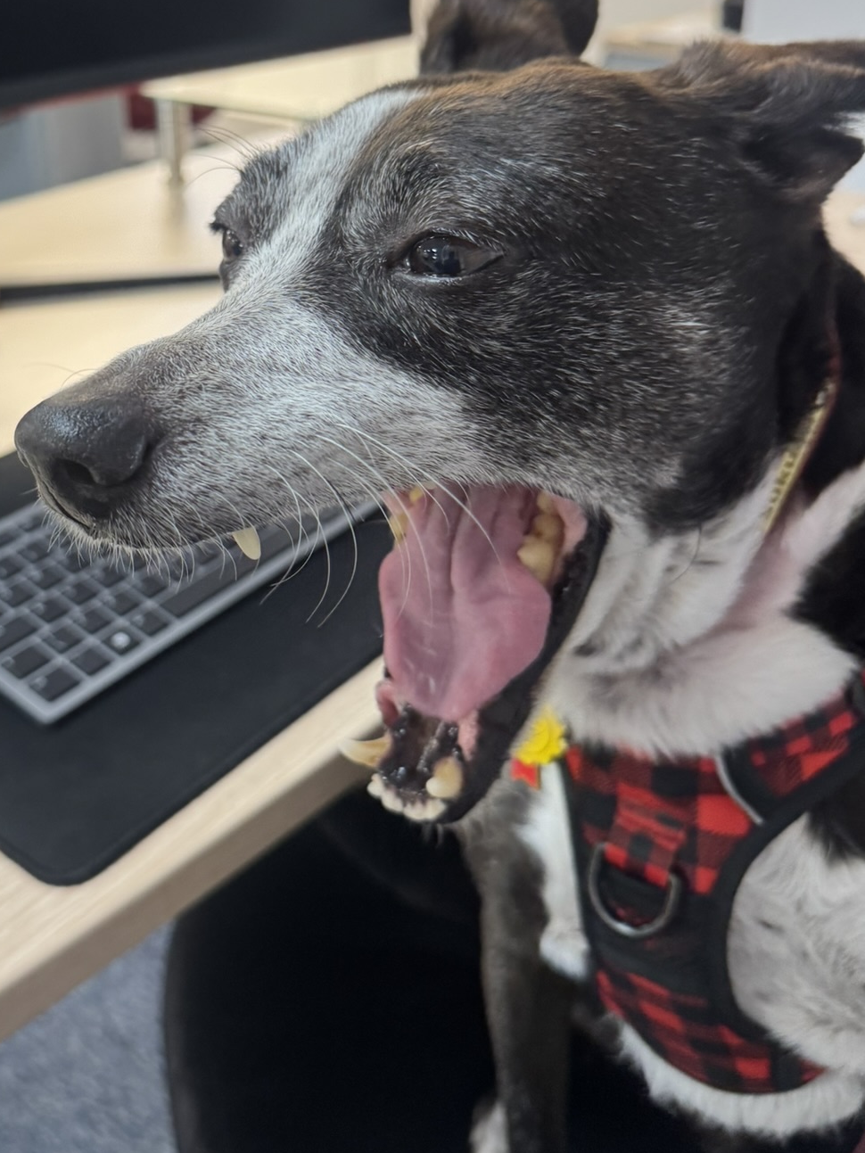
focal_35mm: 38
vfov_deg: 48.1
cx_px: 202
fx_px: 1266
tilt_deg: -23.4
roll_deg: +1.7
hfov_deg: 36.7
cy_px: 373
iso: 200
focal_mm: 6.76
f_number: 1.78
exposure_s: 1/50
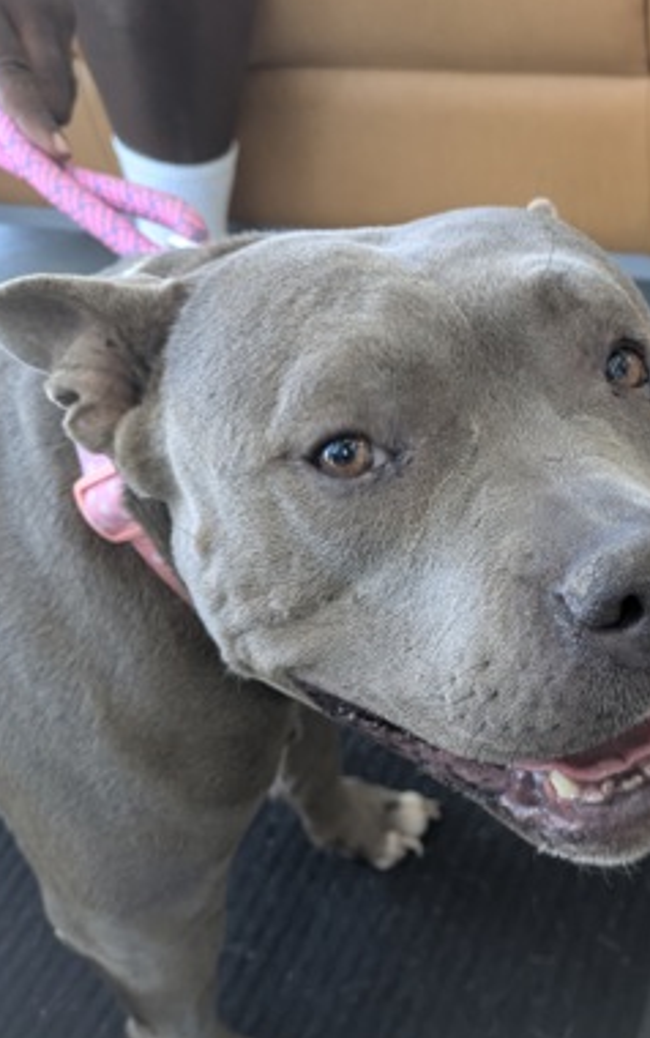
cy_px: 572
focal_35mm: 39
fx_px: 1104
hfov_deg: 31.8
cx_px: 538
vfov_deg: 50.3
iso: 198
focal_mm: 5.43
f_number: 1.89
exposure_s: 1/120
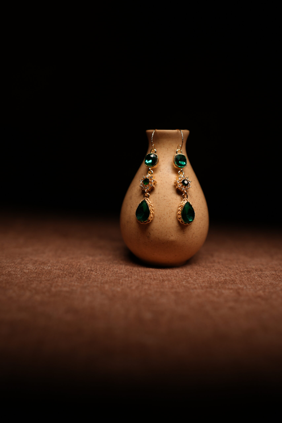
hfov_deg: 37.9
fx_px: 411
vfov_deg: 54.4
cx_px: 141
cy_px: 212
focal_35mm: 35
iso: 160
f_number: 2.2
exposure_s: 1/100
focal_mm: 35
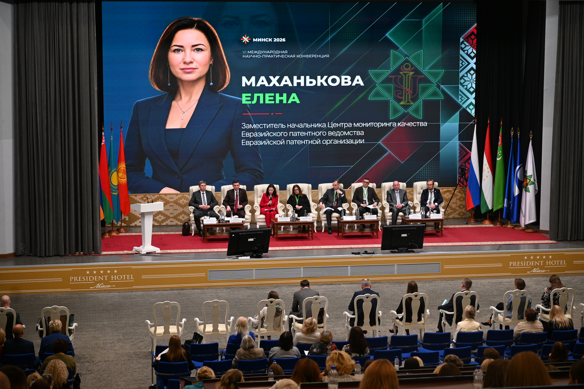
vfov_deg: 18.2
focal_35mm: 75
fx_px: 1217
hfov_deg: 27.0
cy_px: 194
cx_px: 292
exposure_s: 1/125
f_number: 4.5
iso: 900
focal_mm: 50
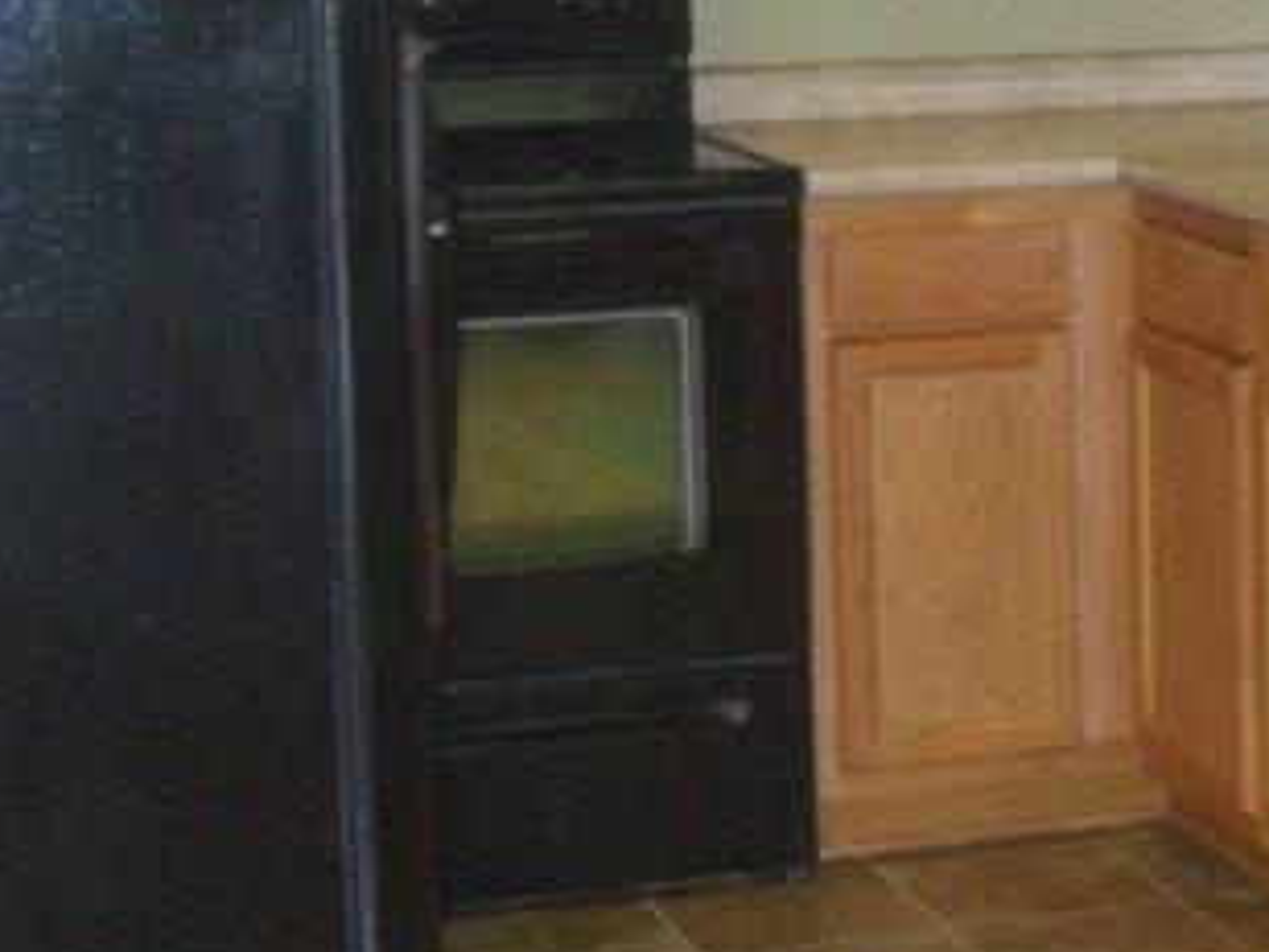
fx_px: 4143
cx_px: 1710
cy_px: 54
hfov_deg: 16.4
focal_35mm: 113
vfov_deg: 13.0
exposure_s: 1/45
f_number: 2.8
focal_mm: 6.3
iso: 400
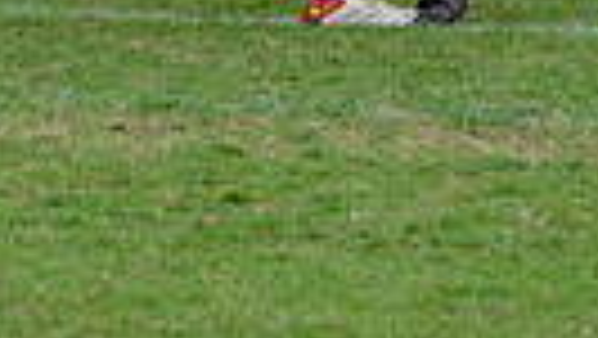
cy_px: -260
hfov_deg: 1.8
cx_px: 320
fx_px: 19531
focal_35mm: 1231
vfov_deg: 1.0
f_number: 5.6
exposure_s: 1/1250
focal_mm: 260
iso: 1400
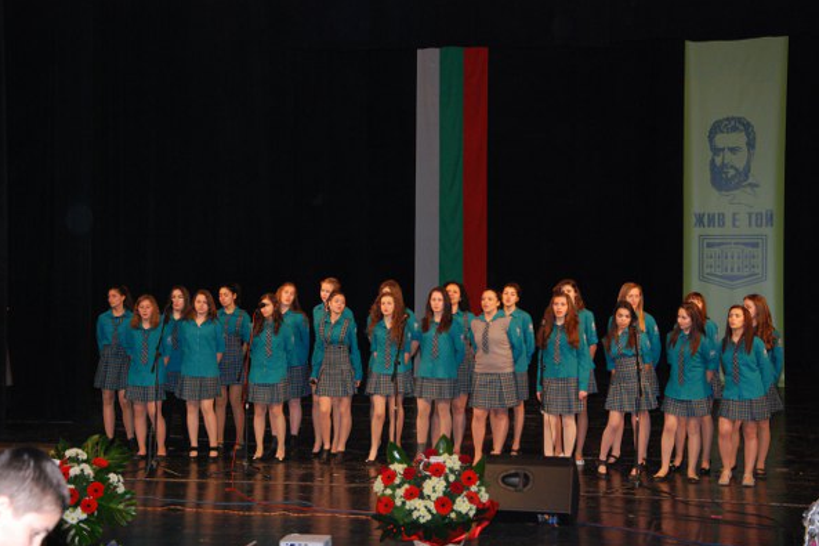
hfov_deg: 26.7
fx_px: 1728
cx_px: 407
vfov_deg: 17.9
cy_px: 274
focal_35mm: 76
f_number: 7.1
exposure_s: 1/60
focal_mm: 50
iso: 800
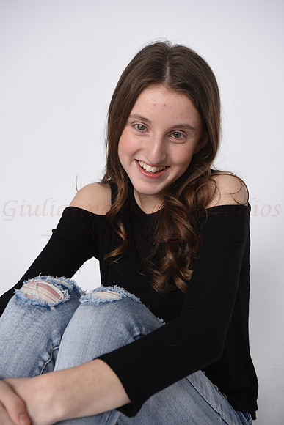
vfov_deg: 36.2
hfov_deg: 24.6
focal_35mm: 55
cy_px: 212
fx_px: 650
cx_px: 142
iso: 100
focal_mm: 55
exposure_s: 1/160
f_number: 7.1
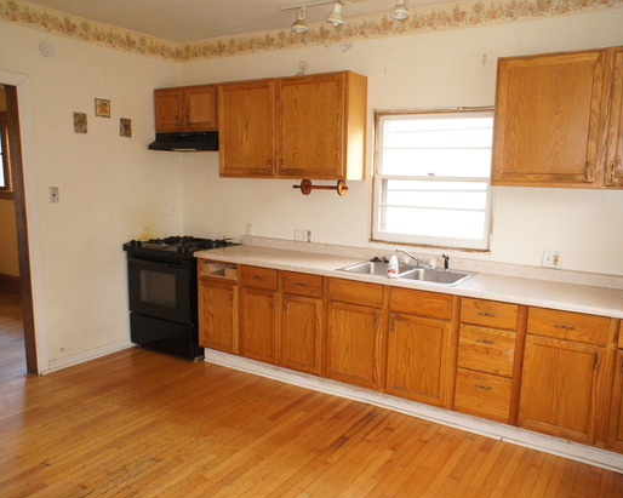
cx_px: 330
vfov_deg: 51.5
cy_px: 256
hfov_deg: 62.2
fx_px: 516
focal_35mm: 28
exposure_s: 1/125
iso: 1600
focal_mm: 16
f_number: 4
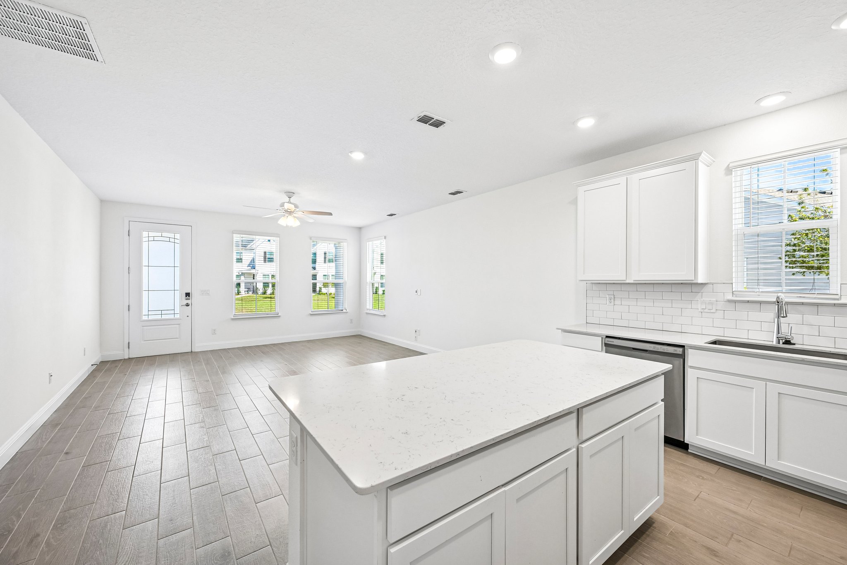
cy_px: 282
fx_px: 329
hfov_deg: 104.3
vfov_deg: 81.2
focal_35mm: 14
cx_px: 424
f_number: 8
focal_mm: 14
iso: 220
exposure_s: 1/15
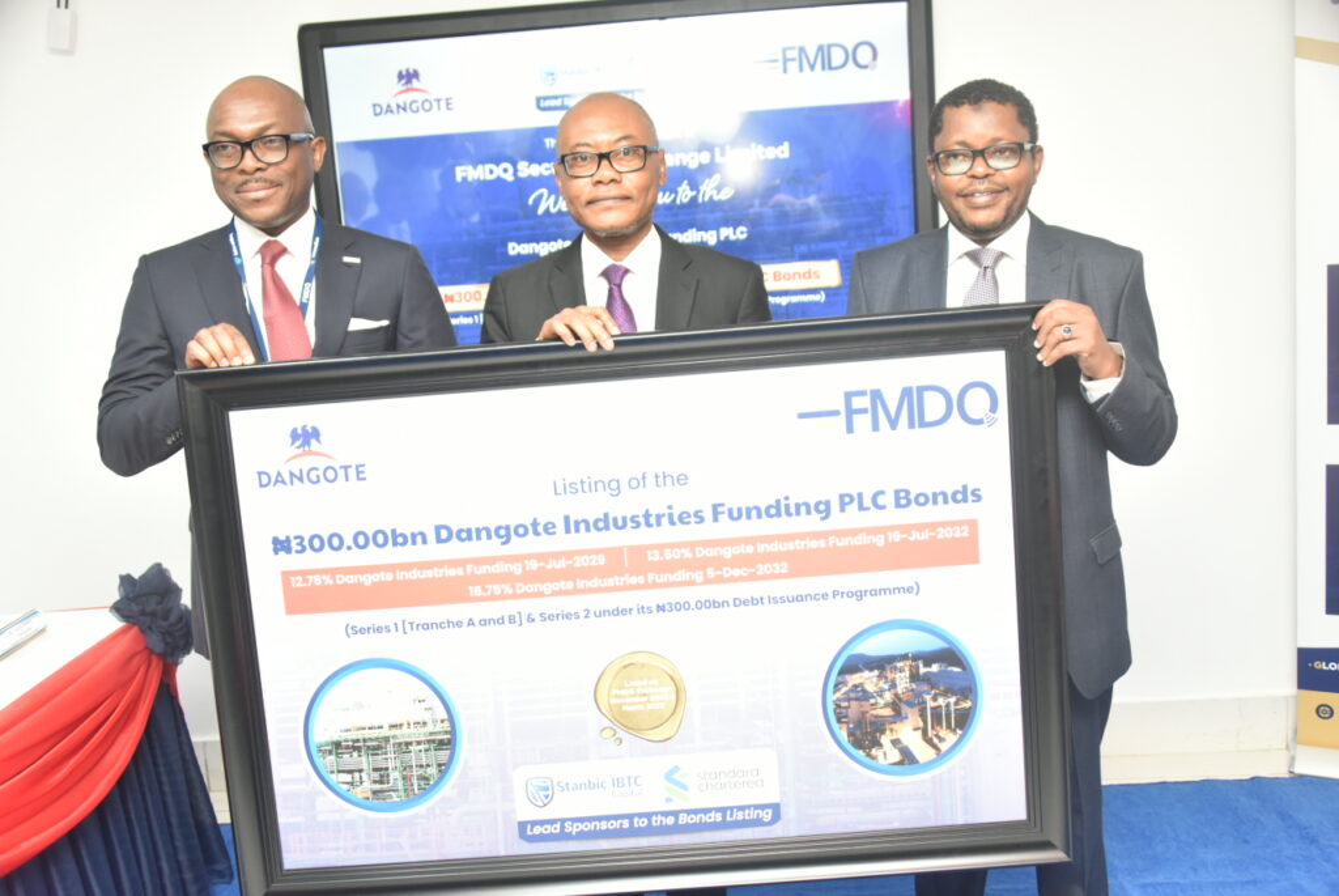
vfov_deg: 37.9
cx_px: 670
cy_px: 448
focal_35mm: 35
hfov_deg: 54.4
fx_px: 1303
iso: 3200
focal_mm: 35
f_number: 4.5
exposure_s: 1/100
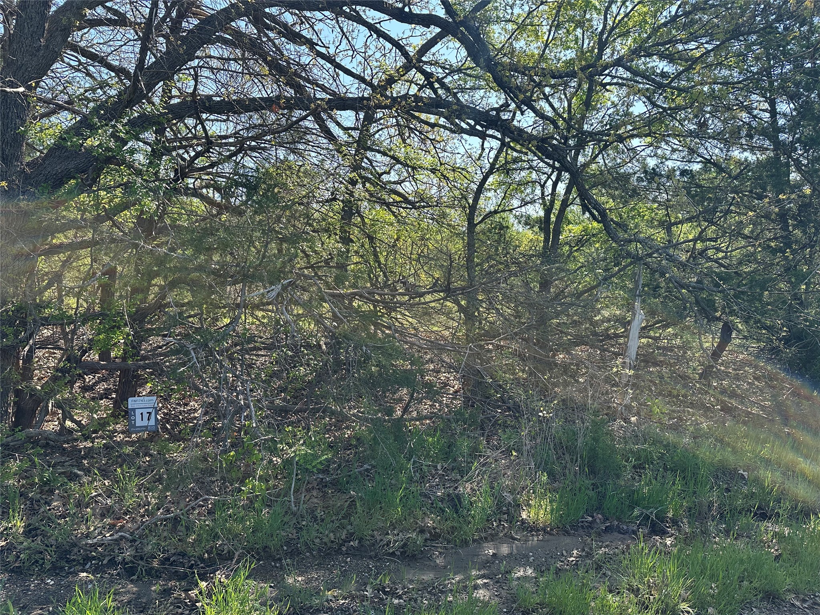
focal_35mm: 24
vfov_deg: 56.8
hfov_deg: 71.6
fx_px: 569
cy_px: 308
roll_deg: +0.1
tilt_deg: +0.8
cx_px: 410
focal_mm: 6.86
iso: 80
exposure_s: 1/1304
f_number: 1.78
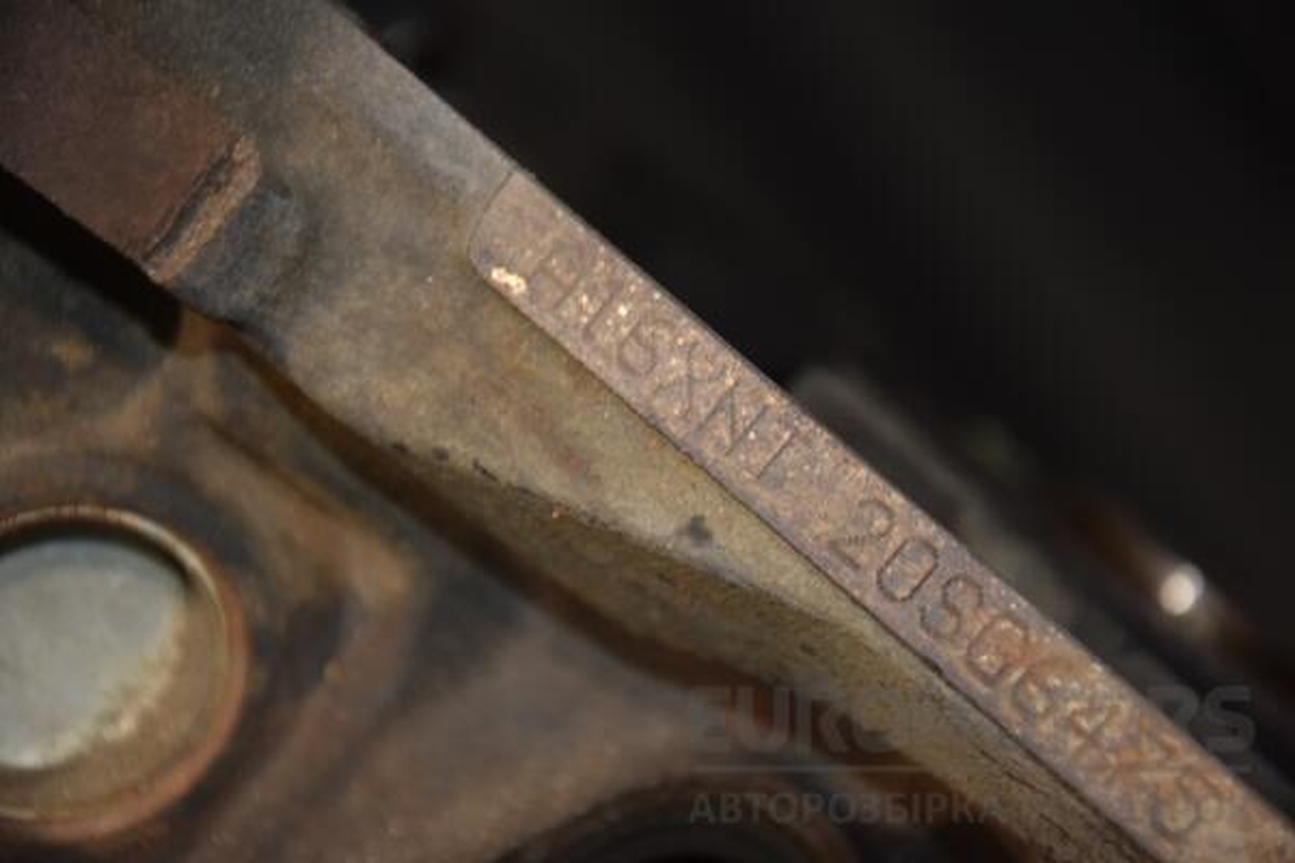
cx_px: 648
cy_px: 432
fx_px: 5665
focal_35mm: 158
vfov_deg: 8.7
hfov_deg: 13.0
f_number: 5.6
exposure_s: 1/60
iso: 800
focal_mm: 105
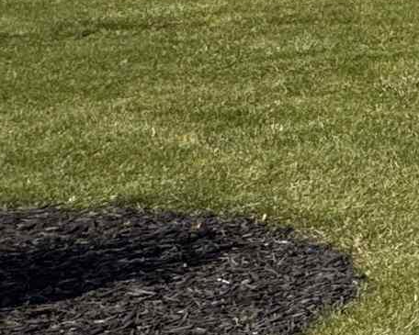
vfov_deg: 15.7
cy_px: -129
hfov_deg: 11.3
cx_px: 1279
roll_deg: +1.2
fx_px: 1141
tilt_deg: -2.6
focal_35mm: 92
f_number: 2.2
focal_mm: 2.22
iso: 50
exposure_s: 1/2494
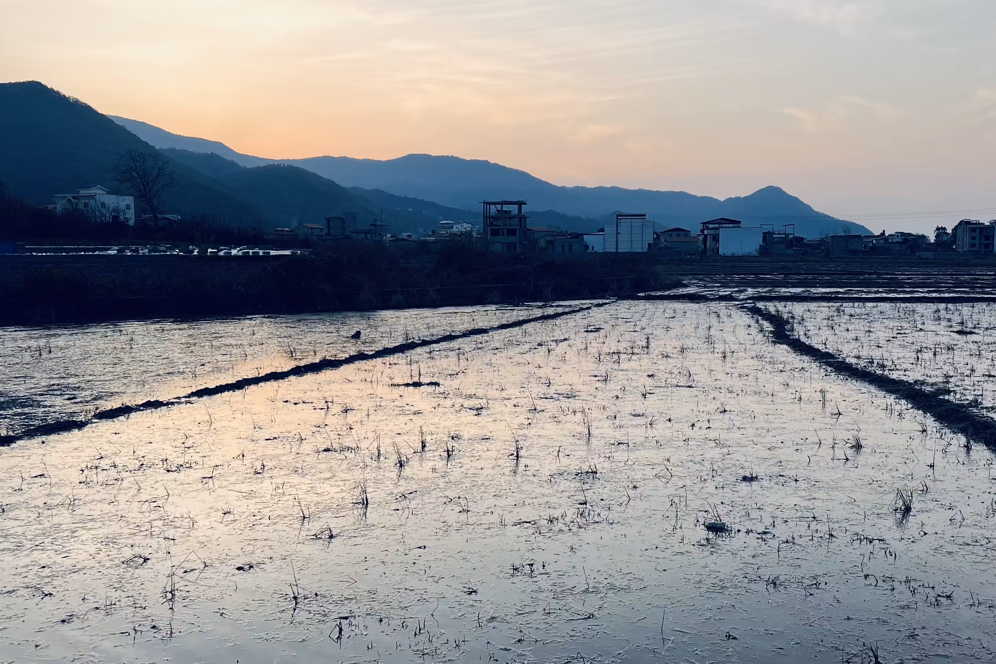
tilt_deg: -3.3
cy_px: 314
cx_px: 493
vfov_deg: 35.9
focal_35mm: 37
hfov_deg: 51.9
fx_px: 1024
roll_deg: +1.3
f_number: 1.5
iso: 50
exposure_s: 1/2165
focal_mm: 5.7
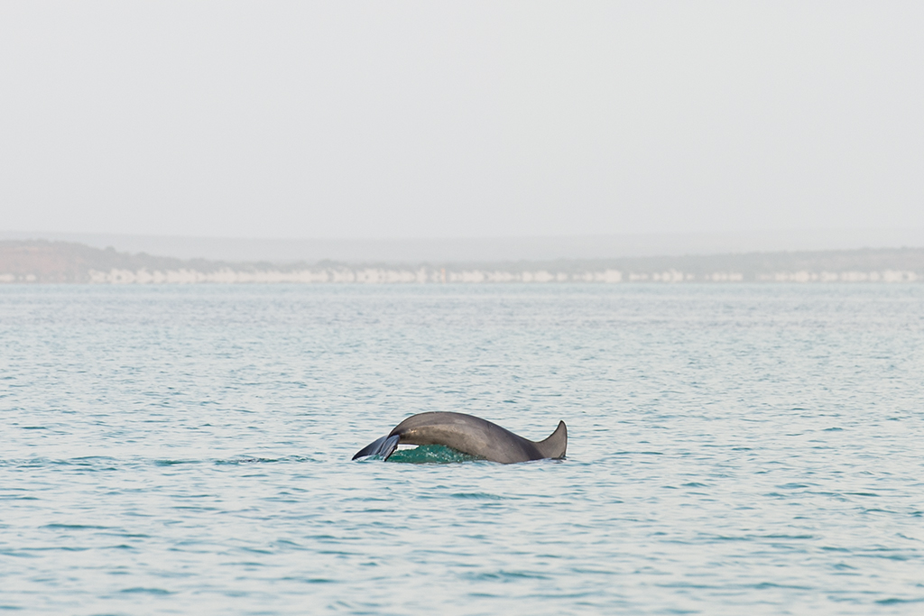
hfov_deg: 10.3
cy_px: 308
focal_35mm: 200
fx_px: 5134
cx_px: 462
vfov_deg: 6.9
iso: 320
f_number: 8
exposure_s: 1/200
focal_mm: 200
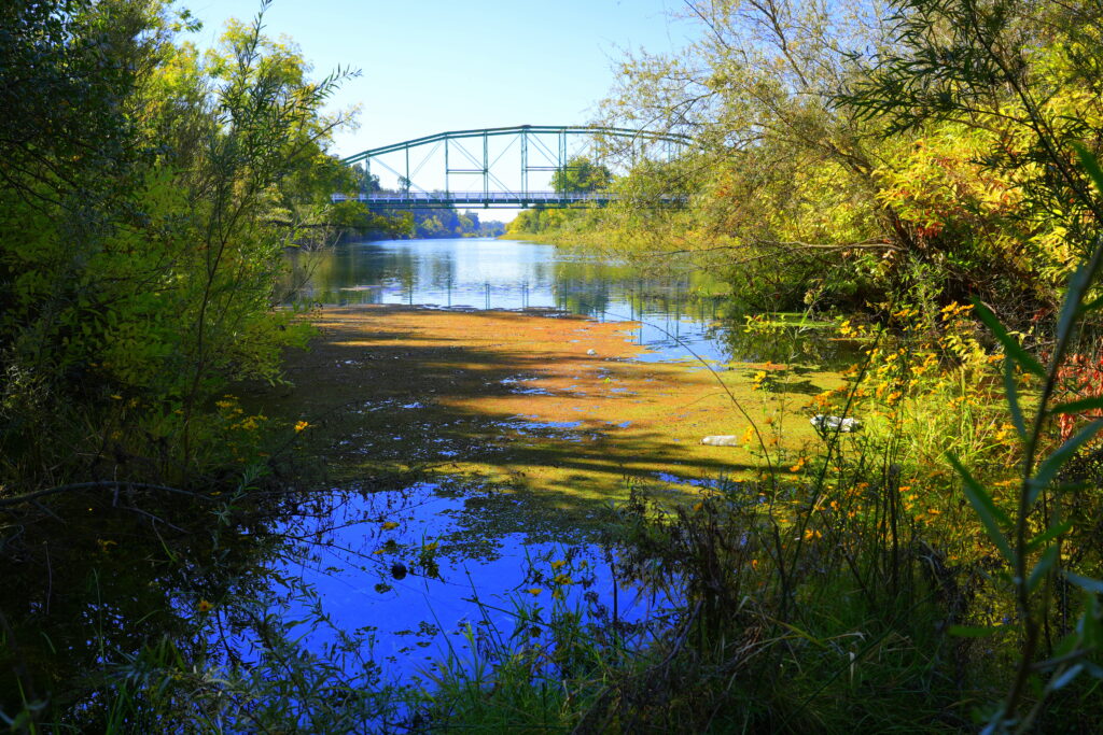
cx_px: 552
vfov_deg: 43.6
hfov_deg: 61.9
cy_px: 368
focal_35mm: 30
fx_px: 919
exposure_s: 1/160
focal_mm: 20
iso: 100
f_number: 6.3
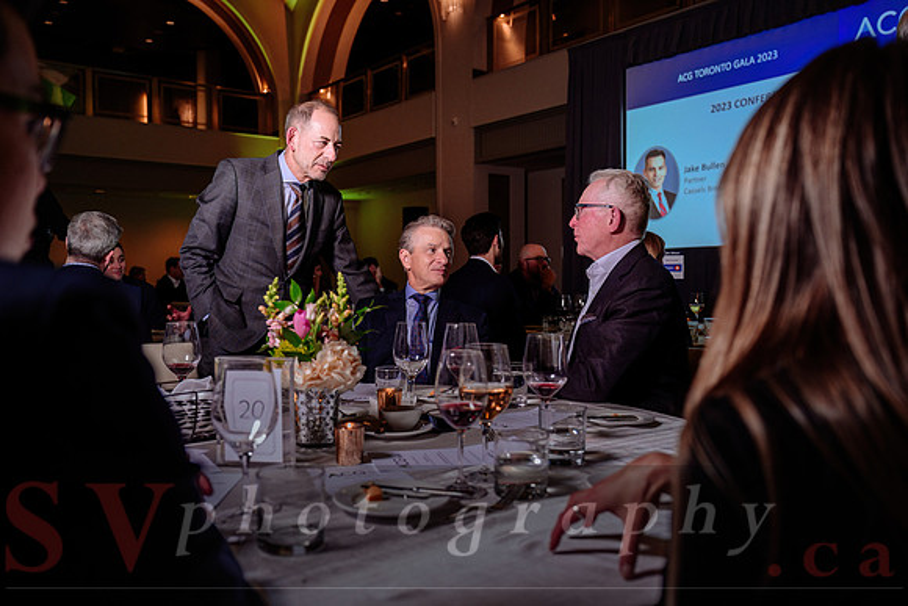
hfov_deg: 59.8
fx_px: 789
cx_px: 454
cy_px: 303
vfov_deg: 42.0
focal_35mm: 31
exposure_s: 1/125
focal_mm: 30
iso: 1000
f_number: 3.5
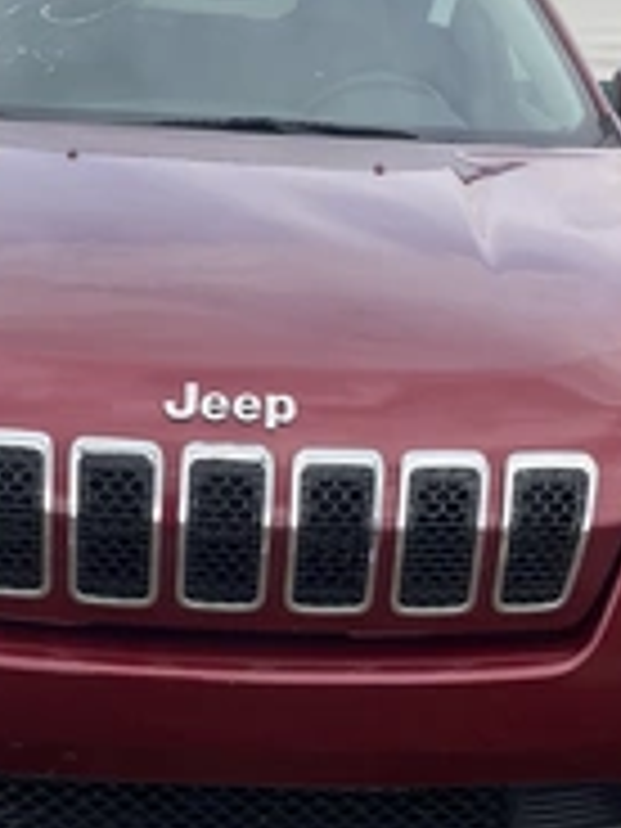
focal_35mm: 63
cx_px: 220
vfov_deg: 30.7
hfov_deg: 23.2
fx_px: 1507
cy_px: 360
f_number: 1.8
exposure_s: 1/759
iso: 25
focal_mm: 3
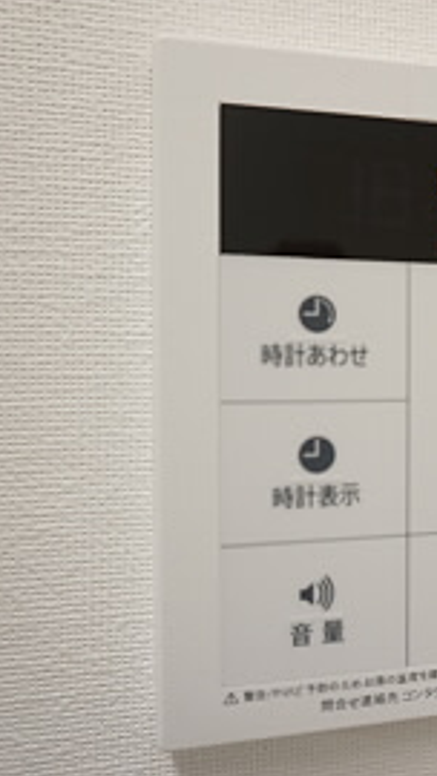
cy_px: 381
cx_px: 433
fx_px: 803
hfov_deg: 28.6
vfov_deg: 51.6
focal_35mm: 39
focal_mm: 16
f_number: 4
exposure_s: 1/160
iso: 1250
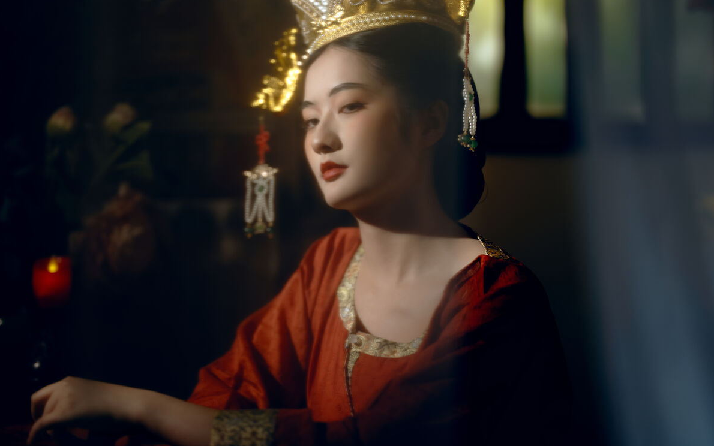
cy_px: 224
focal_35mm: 93
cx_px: 357
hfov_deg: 22.3
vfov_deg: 14.1
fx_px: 1810
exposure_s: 1/100
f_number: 2
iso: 160
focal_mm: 110
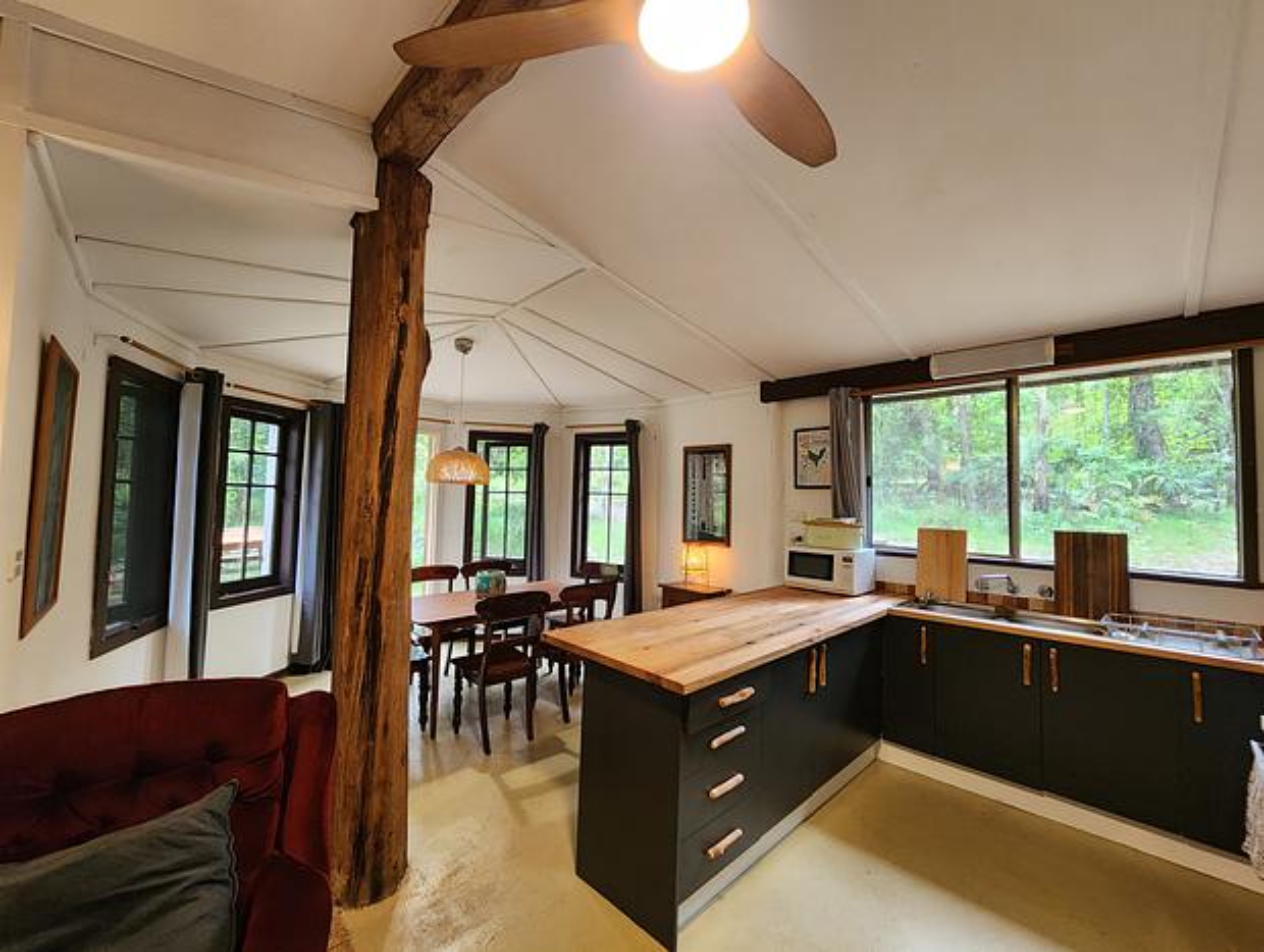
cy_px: 476
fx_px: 475
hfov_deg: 106.1
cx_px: 632
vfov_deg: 90.1
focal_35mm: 13
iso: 250
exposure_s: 1/50
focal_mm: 2.2
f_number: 2.2
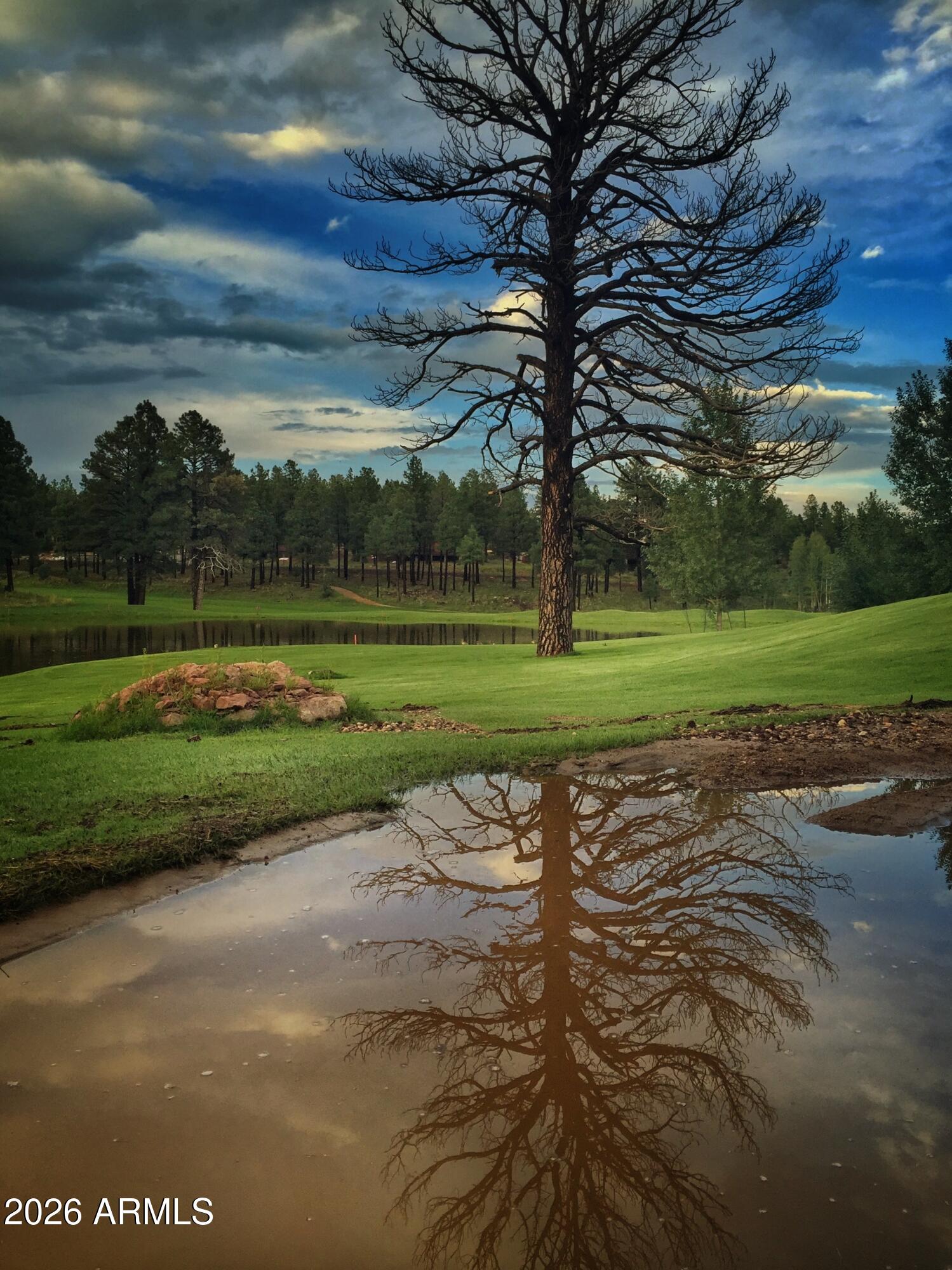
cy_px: 635
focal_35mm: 29
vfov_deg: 61.7
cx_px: 476
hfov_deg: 48.2
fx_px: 1064
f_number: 2.2
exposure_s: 1/380
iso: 32
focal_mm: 4.15
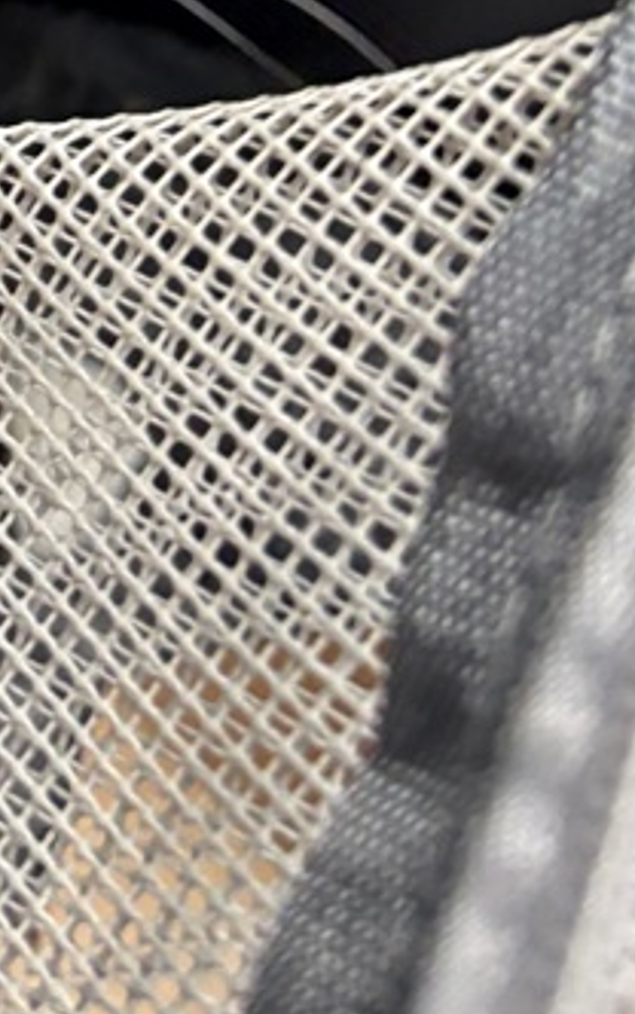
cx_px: -492
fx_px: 2350
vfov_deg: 21.5
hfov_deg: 13.8
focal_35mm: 85
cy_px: -376
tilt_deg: -46.6
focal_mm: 5.96
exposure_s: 1/60
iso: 250
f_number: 1.6
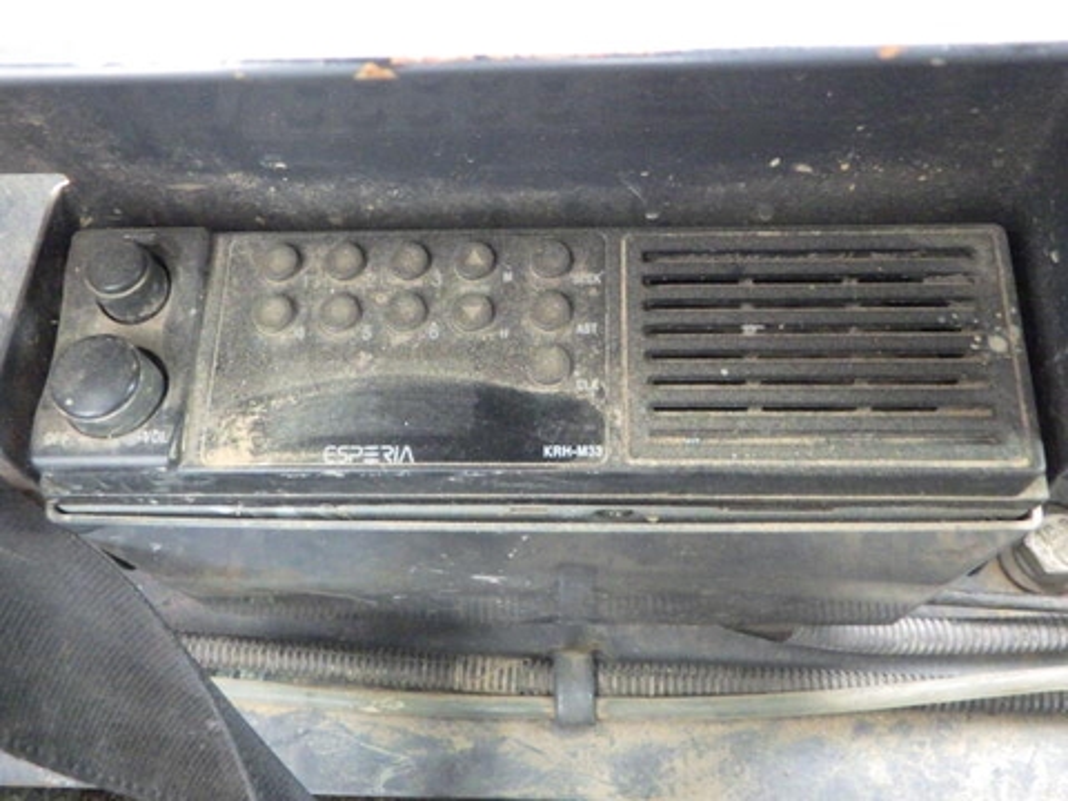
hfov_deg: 54.0
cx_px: 534
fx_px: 1049
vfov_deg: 41.8
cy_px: 400
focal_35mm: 34
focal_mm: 6.1
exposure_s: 1/50
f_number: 3.8
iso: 640
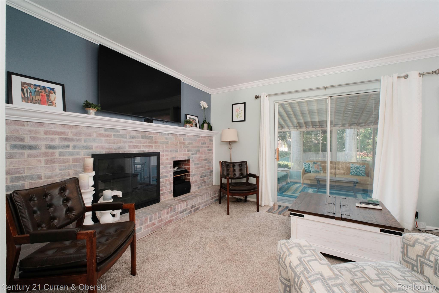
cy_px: 146
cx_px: 220
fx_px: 183
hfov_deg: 100.4
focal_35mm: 15
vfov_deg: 77.3
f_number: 8
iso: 800
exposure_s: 1/125
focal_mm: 10
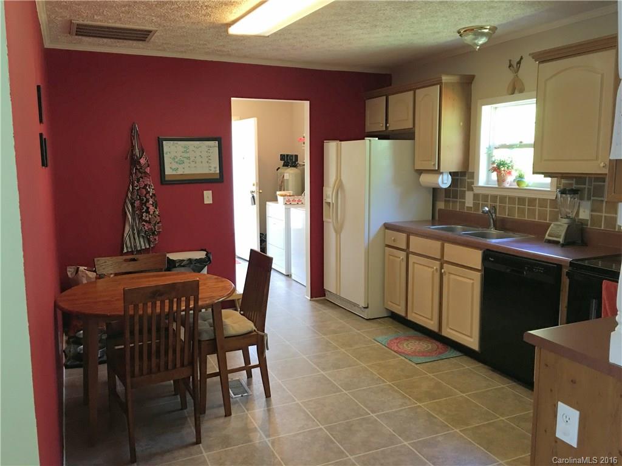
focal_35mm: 29
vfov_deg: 48.2
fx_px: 521
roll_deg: +0.4
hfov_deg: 61.7
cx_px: 311
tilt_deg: -5.1
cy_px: 233
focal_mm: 4.15
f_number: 2.2
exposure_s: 1/15
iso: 64
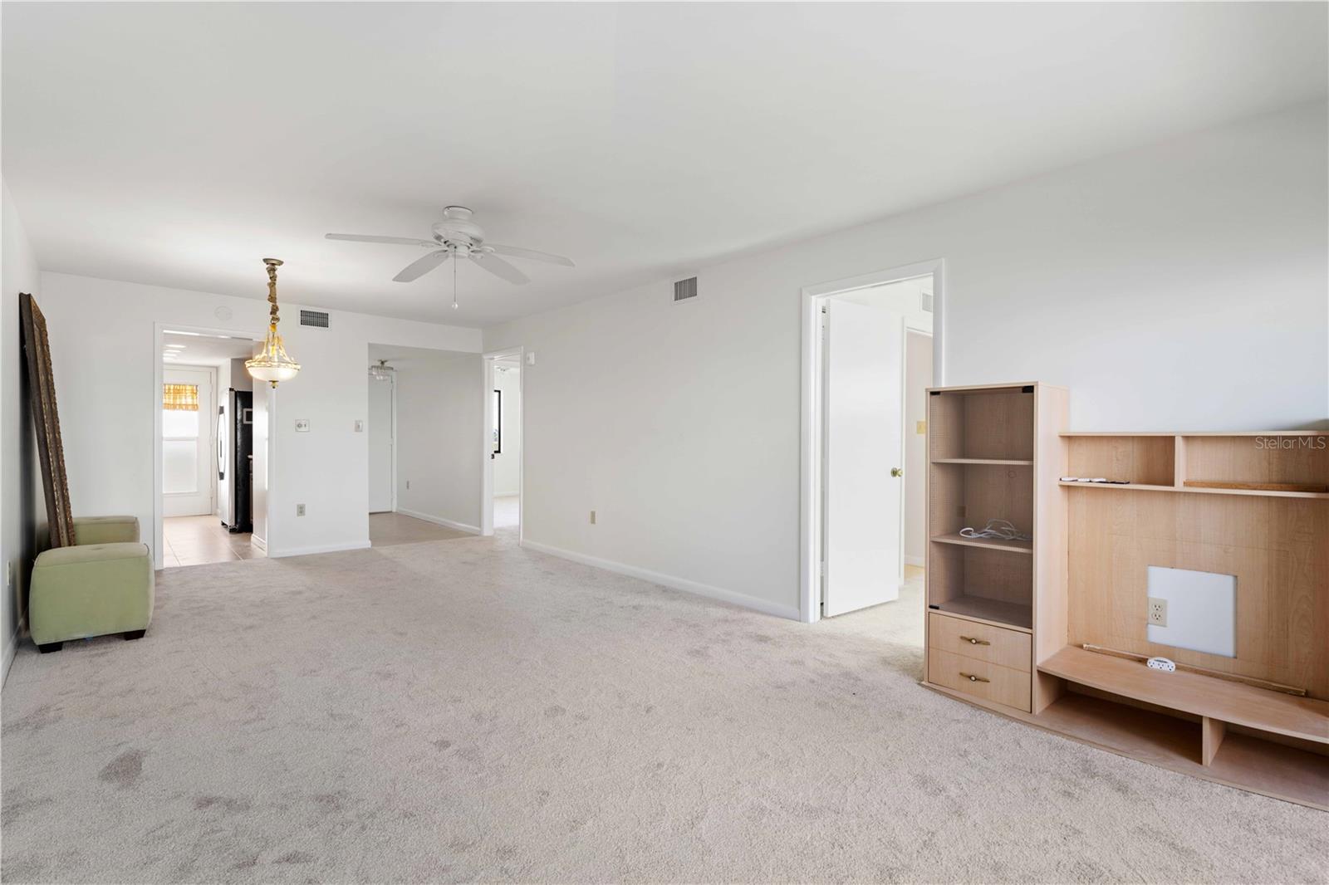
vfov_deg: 70.4
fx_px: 627
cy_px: 442
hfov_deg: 93.3
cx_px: 664
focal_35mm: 17
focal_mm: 17
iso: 400
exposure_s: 1/5
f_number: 8
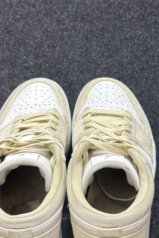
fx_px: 530
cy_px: 155
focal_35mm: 80
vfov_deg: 25.3
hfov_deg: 17.1
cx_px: 75
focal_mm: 6.86
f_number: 1.78
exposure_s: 1/50
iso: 250
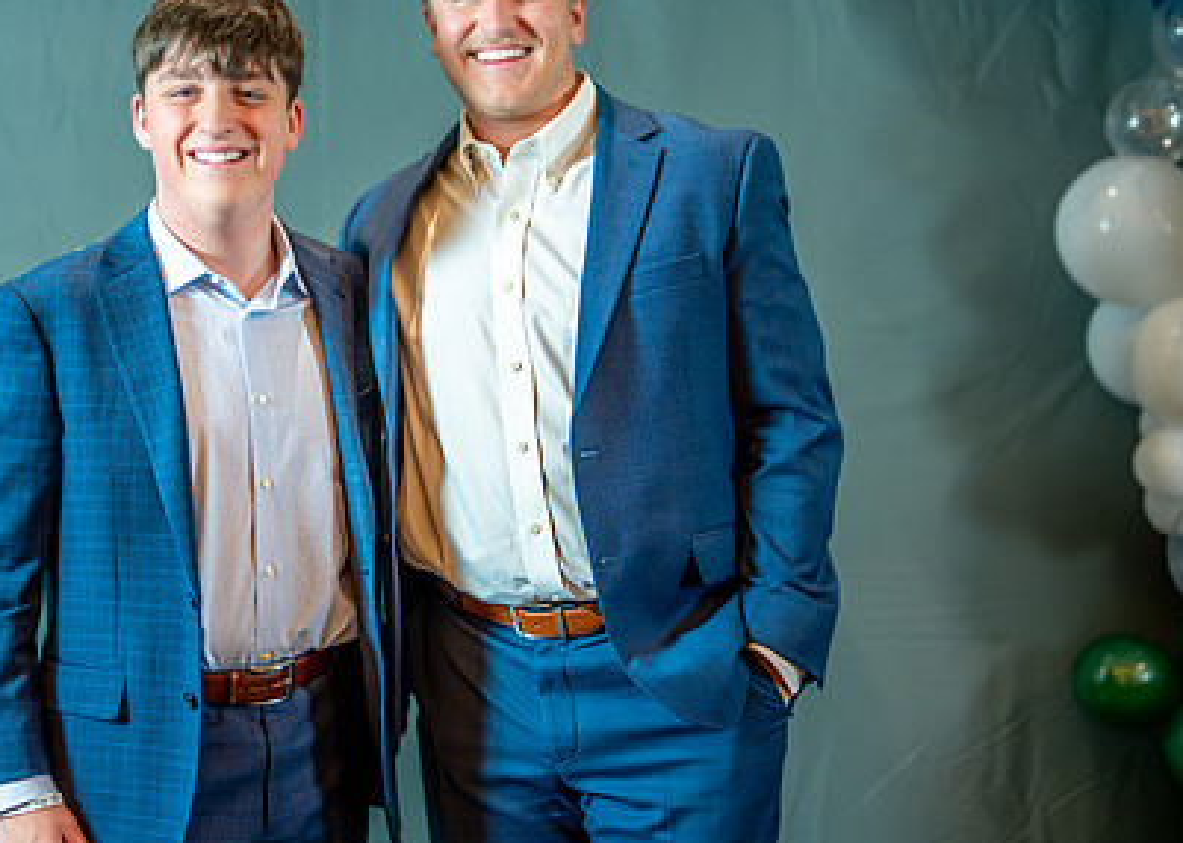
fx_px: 2619
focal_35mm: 78
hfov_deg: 25.4
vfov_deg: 18.3
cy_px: 318
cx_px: 421
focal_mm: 50
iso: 1250
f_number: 1.2
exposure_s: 1/400
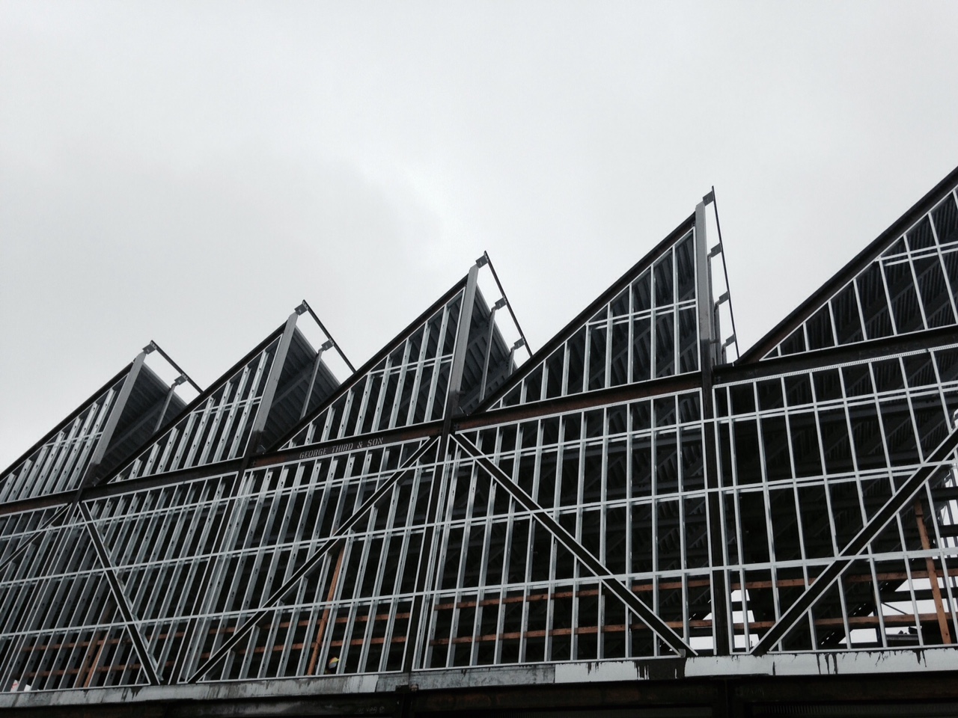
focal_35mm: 33
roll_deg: -5.8
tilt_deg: +34.5
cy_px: 359
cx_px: 479
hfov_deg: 55.4
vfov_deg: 42.9
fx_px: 913
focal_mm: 4.12
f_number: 2.4
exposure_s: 1/596
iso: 50
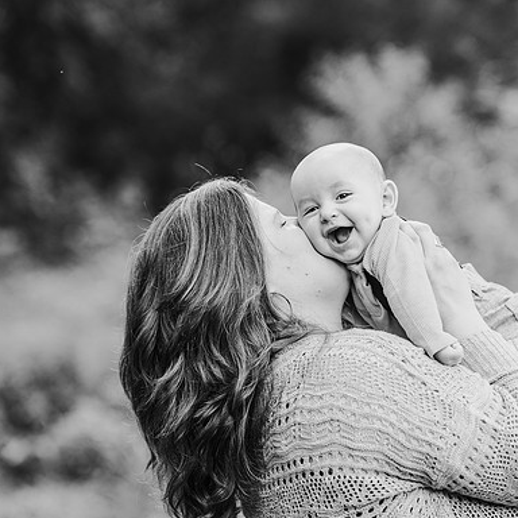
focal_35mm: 109
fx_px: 1845
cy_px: 260
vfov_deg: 16.0
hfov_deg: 16.0
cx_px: 286
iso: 320
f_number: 2.2
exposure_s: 1/200
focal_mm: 85
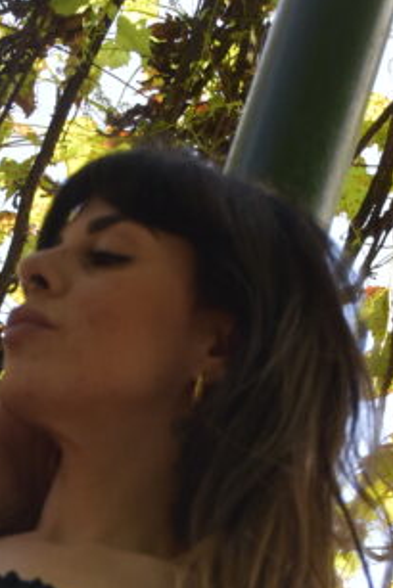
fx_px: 2780
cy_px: 780
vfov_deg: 11.7
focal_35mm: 170
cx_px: -114
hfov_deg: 8.0
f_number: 6.3
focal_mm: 34
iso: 200
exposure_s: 1/250
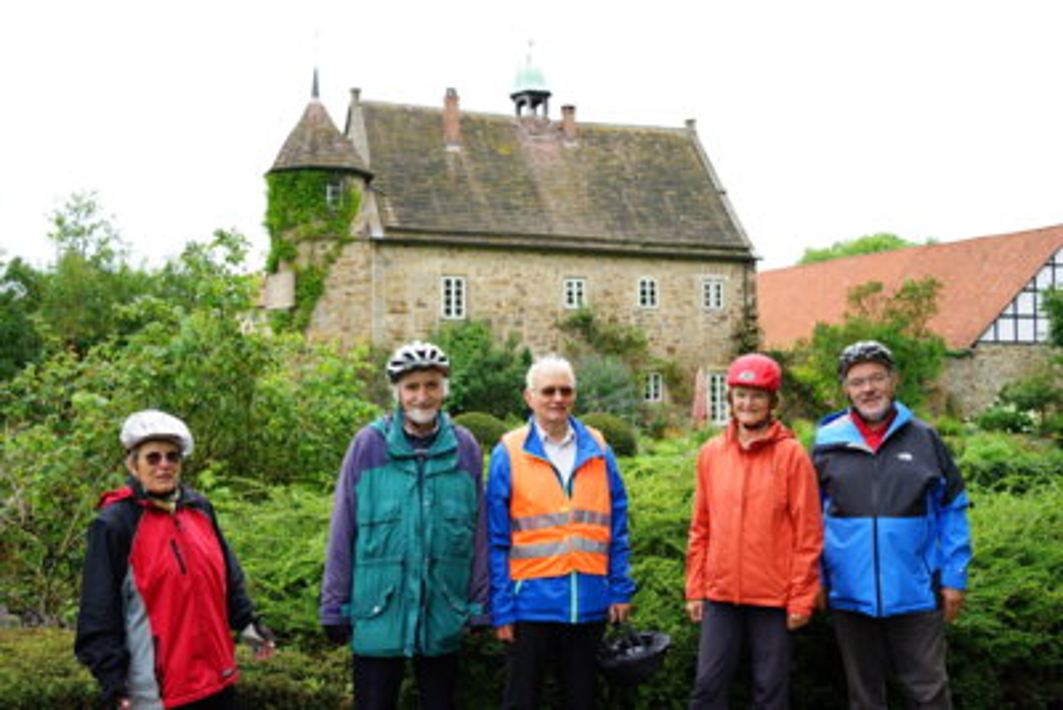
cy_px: 355
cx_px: 532
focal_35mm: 35
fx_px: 1034
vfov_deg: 37.9
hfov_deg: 54.4
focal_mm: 35
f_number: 5.6
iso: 100
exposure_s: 1/80
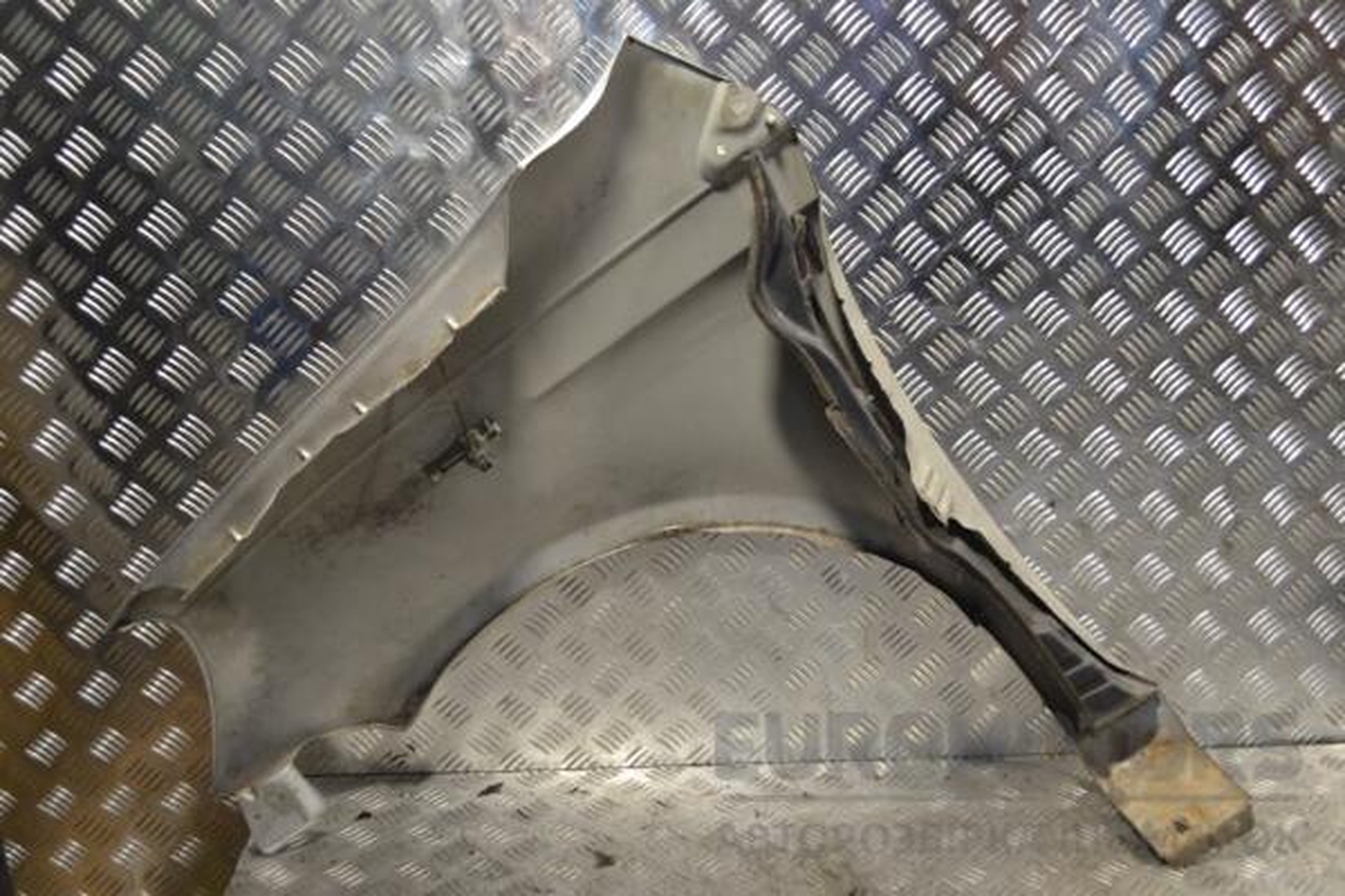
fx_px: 1345
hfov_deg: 53.1
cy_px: 448
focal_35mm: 36
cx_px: 672
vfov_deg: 36.9
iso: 400
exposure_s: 1/100
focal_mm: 24
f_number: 5
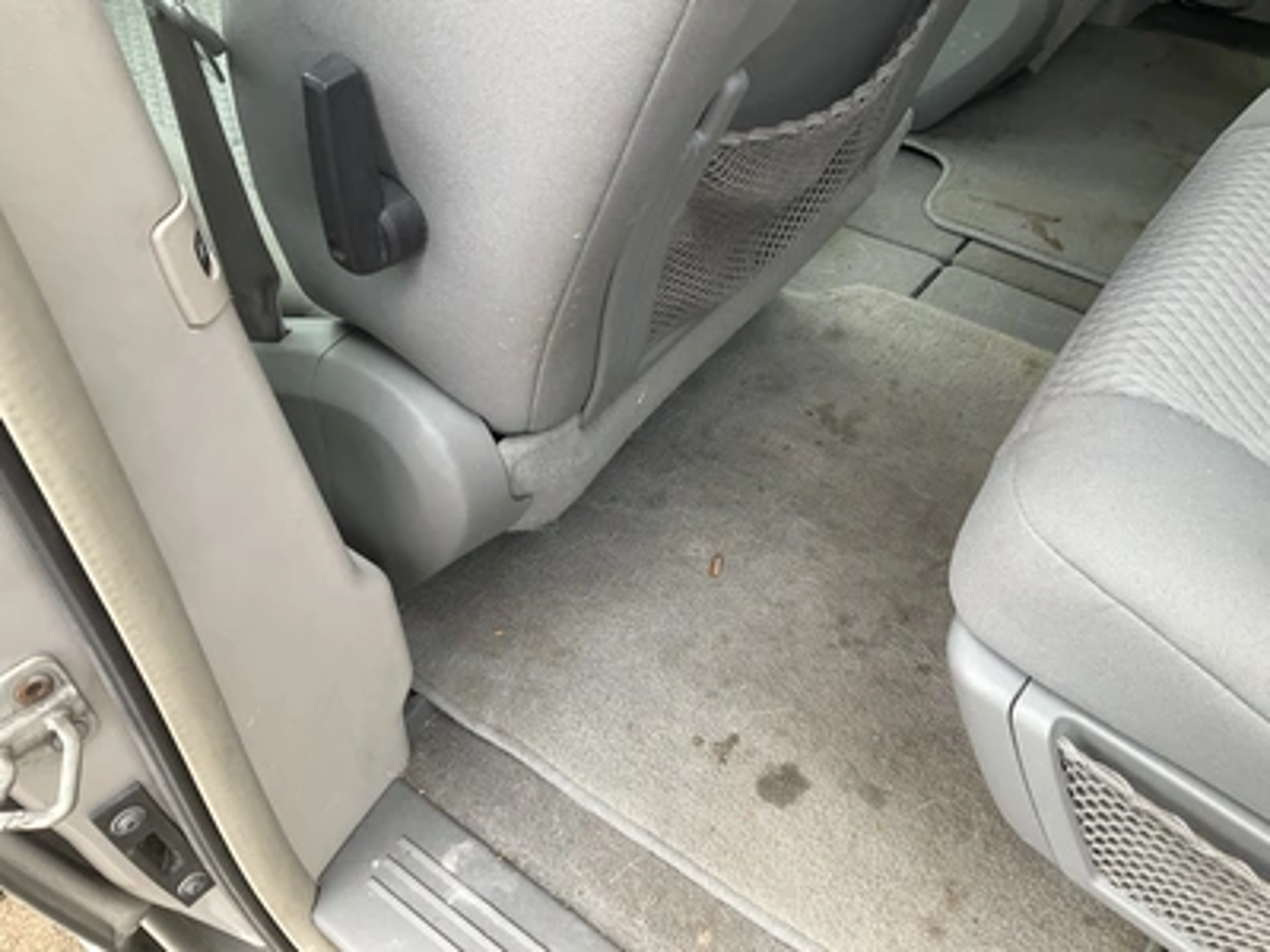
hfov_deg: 61.7
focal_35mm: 29
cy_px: 476
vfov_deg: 48.2
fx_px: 1064
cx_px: 635
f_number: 1.8
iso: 32
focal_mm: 3
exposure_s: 1/122
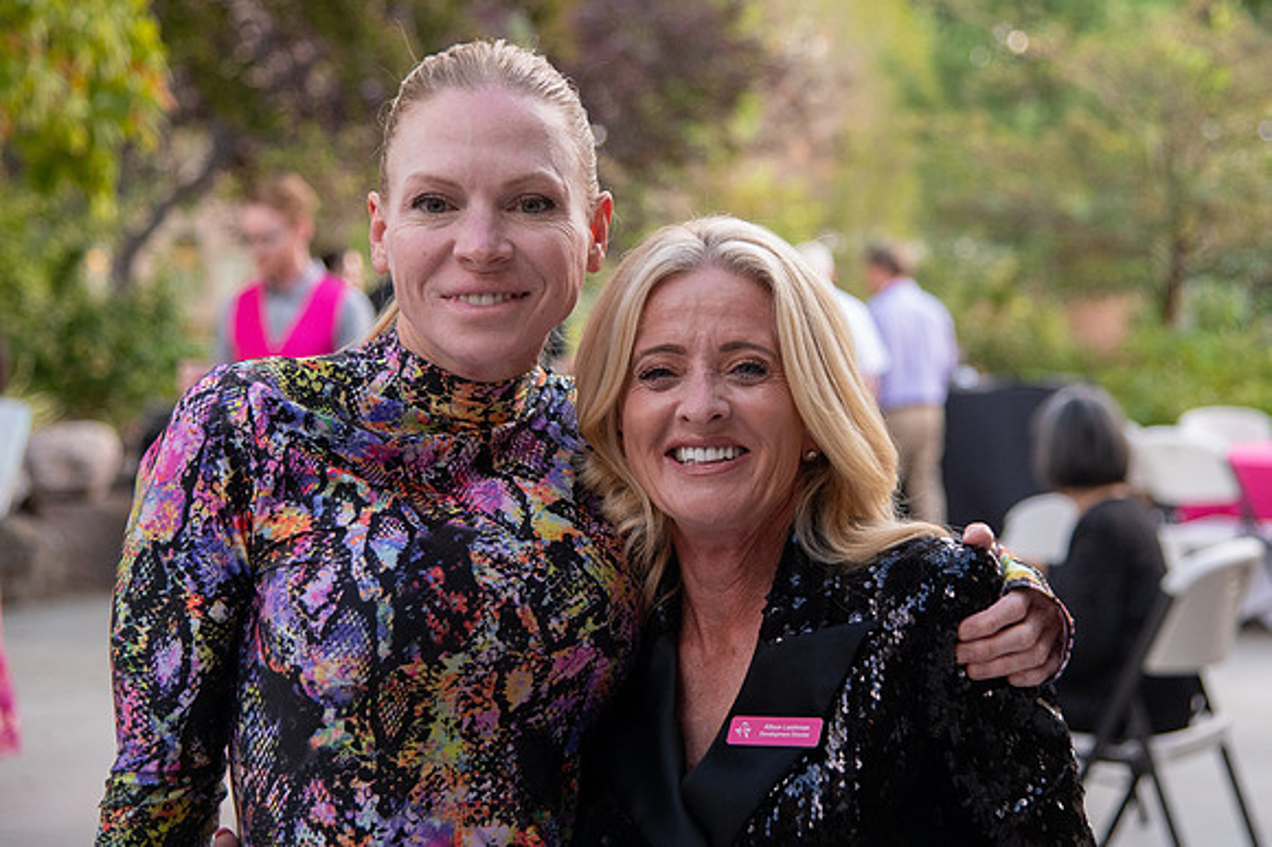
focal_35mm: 83
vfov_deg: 16.5
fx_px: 2924
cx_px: 757
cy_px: 342
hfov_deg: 24.5
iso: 2500
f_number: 4
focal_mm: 66
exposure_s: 1/640
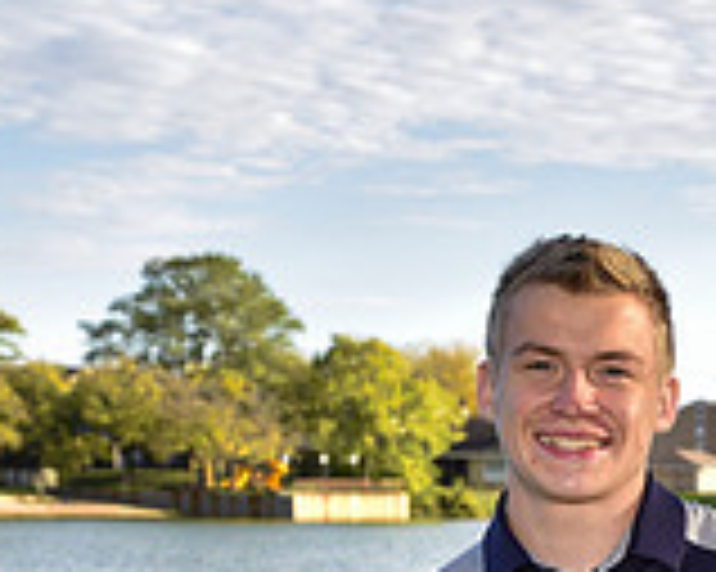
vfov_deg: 10.9
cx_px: 878
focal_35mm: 137
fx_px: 2901
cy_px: 844
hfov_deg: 13.6
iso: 200
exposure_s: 1/200
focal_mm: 40
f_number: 7.1
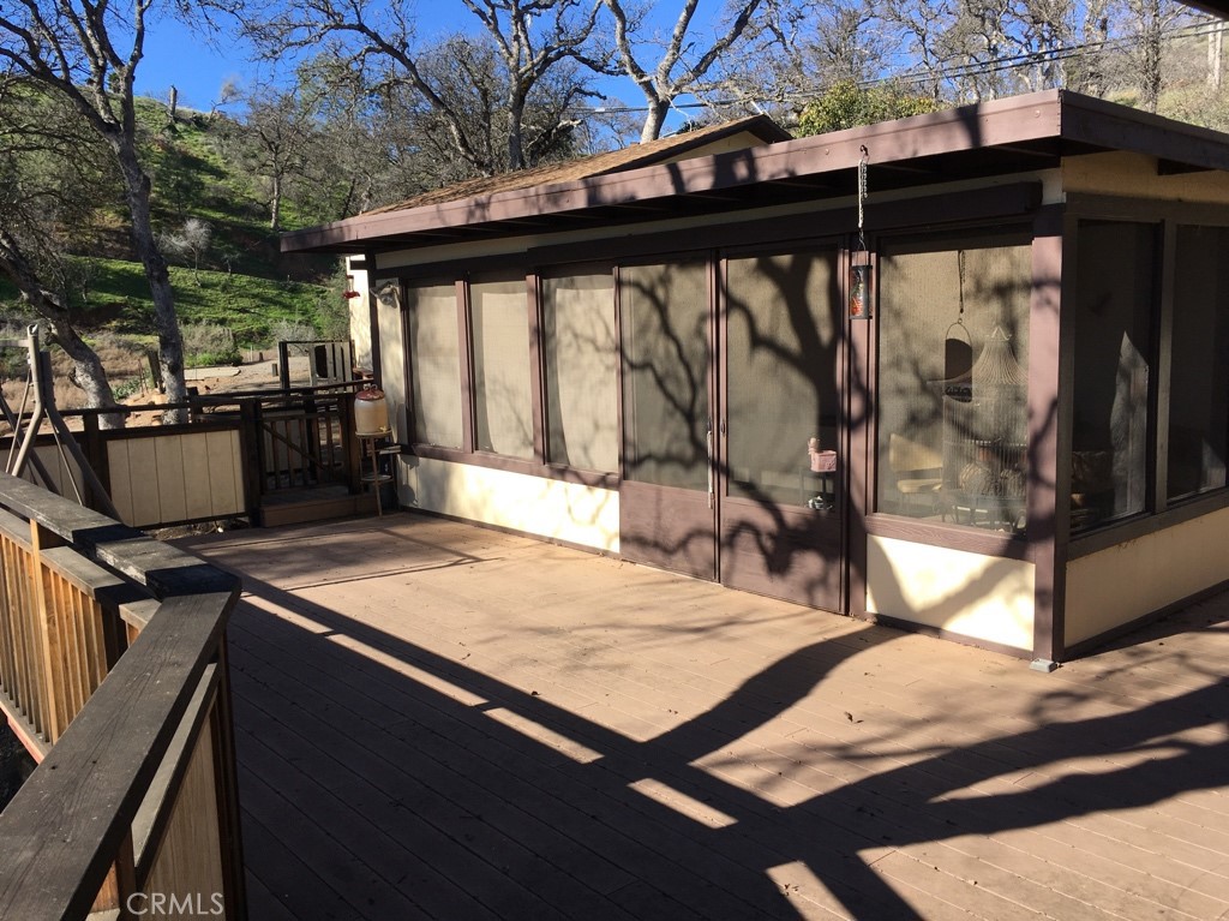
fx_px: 1029
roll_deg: +2.2
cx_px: 614
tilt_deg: -8.5
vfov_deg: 48.2
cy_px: 460
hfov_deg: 61.7
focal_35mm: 29
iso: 25
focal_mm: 4.15
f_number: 2.2
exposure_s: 1/950
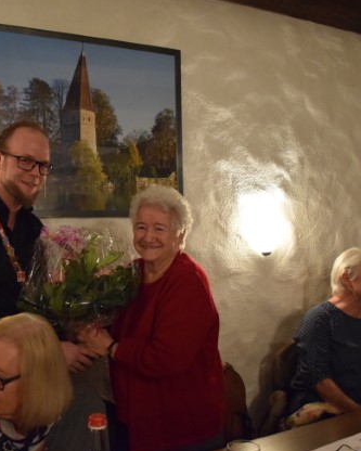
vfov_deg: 46.8
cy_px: 230
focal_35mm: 39
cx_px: 136
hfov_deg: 38.0
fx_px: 521
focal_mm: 18
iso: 4500
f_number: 3.5
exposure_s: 1/60
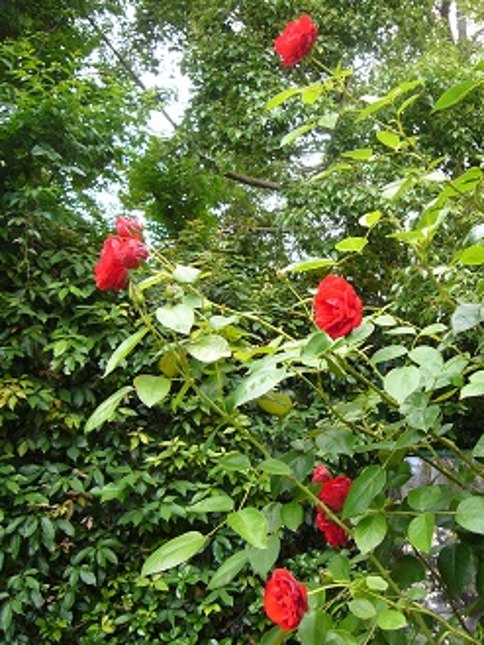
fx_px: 671
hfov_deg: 39.5
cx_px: 291
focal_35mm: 36
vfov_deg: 51.3
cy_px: 322
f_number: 2.8
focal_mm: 4.6
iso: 100
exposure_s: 1/100
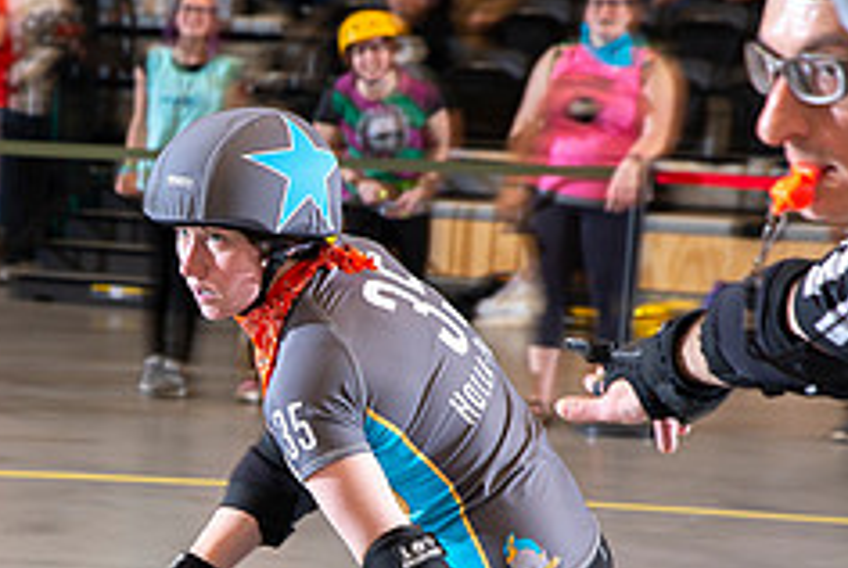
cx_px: 122
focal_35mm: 172
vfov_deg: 8.0
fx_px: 4057
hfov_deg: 11.9
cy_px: 516
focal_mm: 70
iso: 640
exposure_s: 1/160
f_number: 5.6
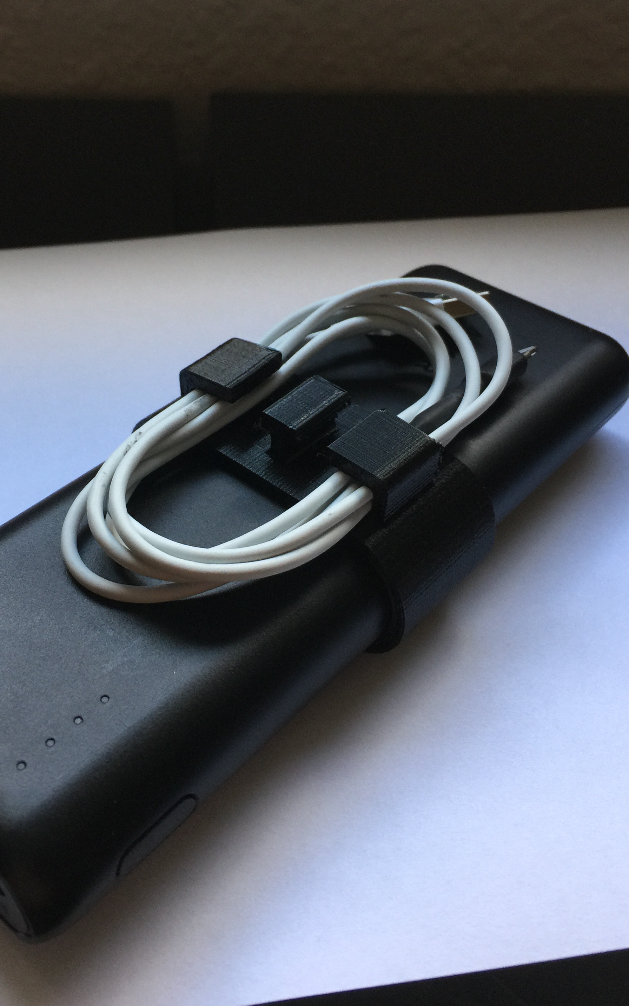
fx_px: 960
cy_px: 440
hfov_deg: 36.1
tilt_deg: -38.8
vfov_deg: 55.2
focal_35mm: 35
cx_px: 238
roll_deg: -0.5
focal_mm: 4.15
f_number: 2.2
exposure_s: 1/30
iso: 50
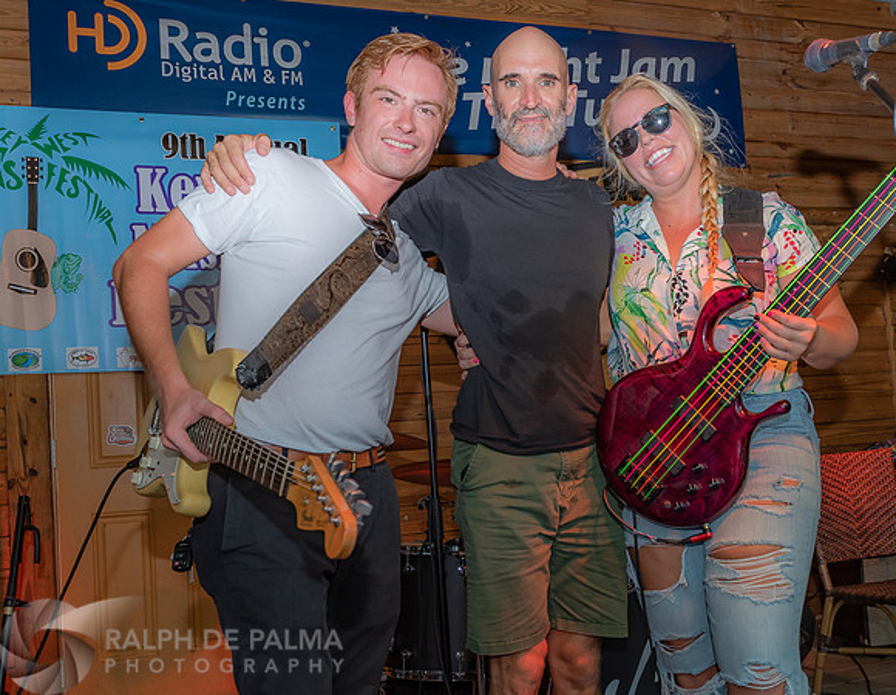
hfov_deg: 50.6
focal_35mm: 36
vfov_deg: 40.5
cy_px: 400
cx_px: 548
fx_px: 940
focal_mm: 24
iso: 400
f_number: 5.6
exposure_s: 1/160
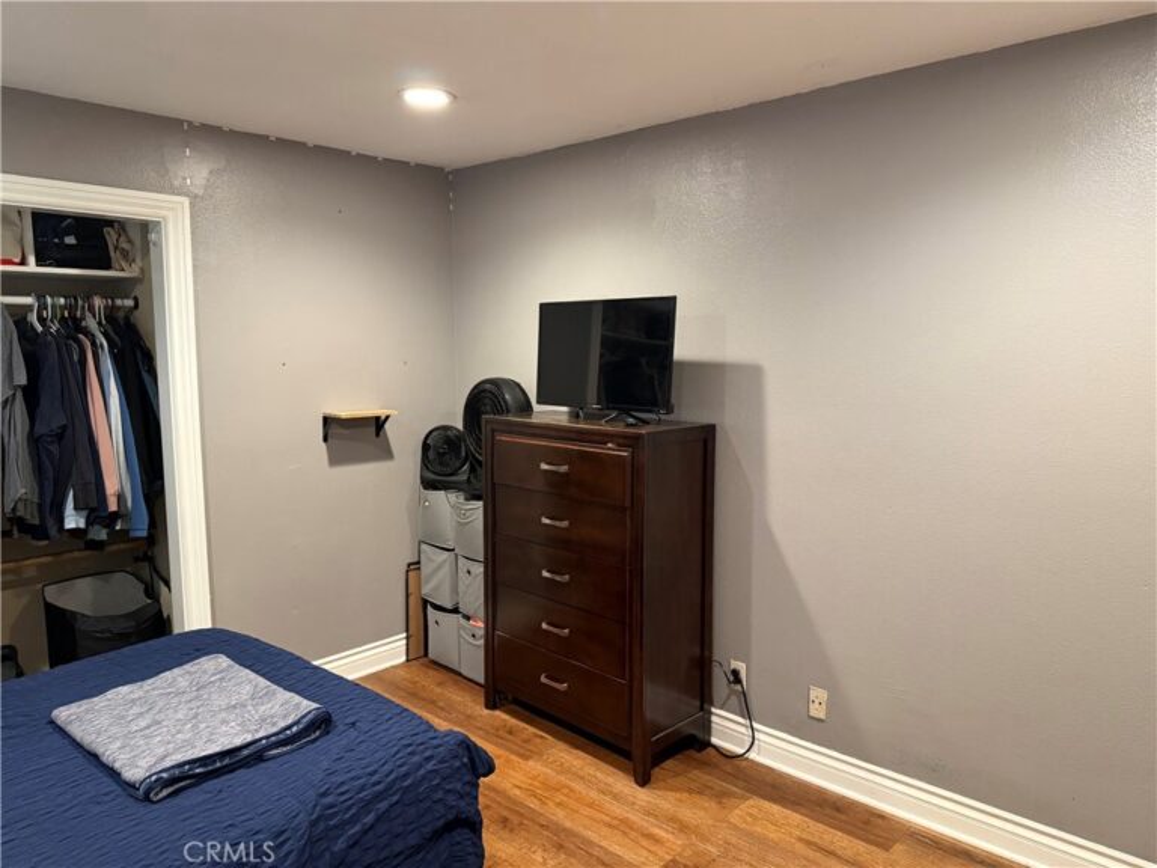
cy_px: 434
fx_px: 802
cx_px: 578
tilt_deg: -6.8
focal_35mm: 24
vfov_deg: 56.8
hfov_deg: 71.6
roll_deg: +0.3
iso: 640
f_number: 1.78
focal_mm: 6.76
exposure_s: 1/60
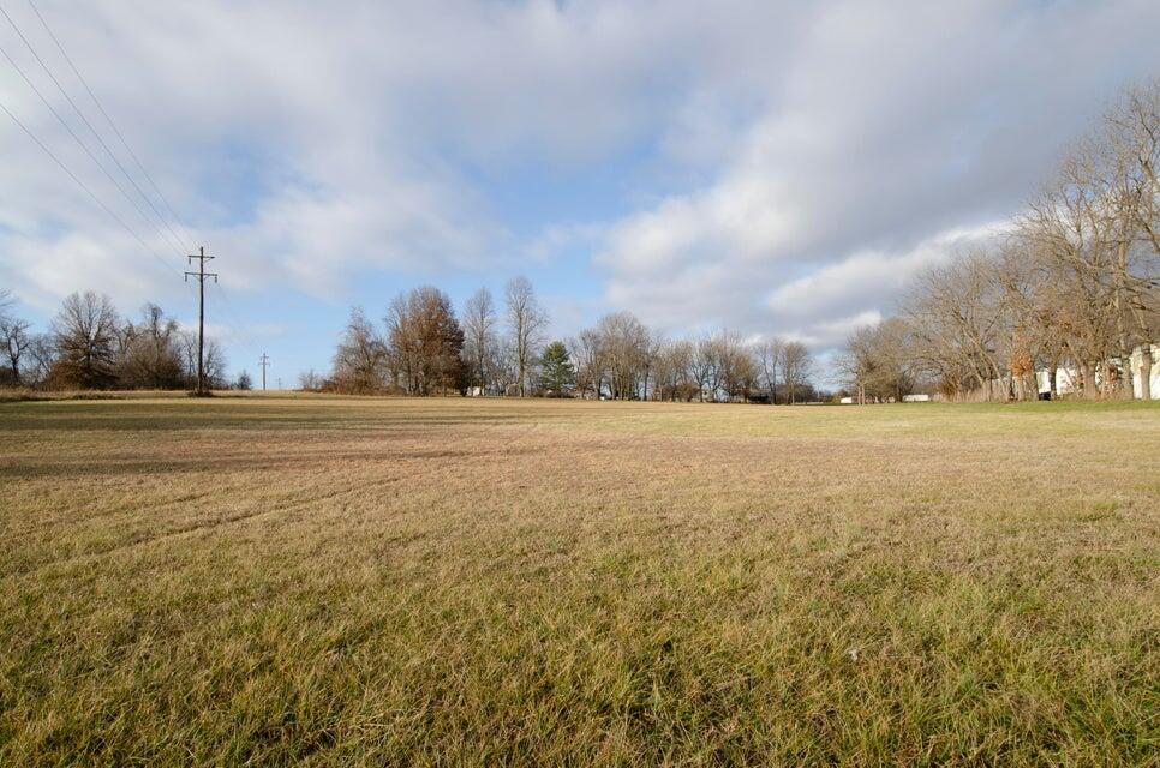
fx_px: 627
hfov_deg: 85.5
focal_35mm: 20
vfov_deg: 63.0
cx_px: 580
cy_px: 384
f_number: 8
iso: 140
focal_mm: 13
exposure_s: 1/250
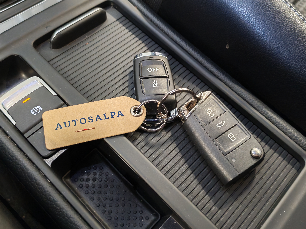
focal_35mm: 34
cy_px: 114
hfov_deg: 54.0
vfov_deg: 41.8
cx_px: 153
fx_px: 301
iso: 1600
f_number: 1.9
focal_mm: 6.12
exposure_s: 1/50
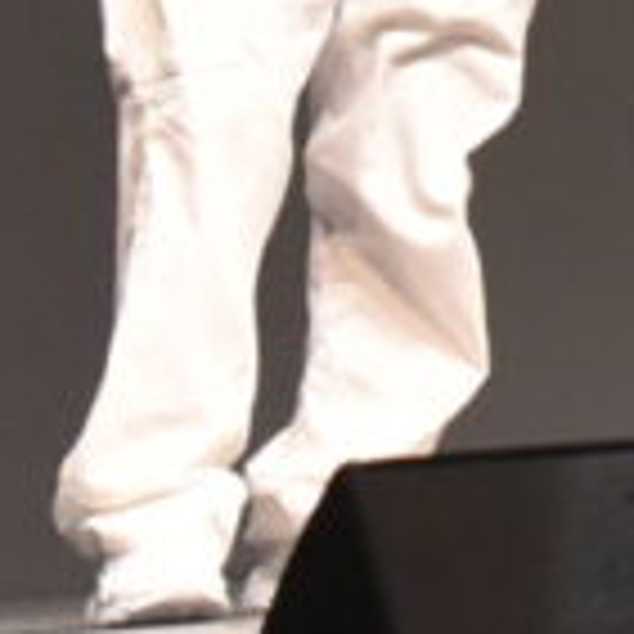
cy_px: -877
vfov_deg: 4.0
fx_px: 8827
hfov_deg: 3.8
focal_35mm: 426
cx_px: 2720
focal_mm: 50
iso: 5000
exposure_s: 1/250
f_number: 5.6
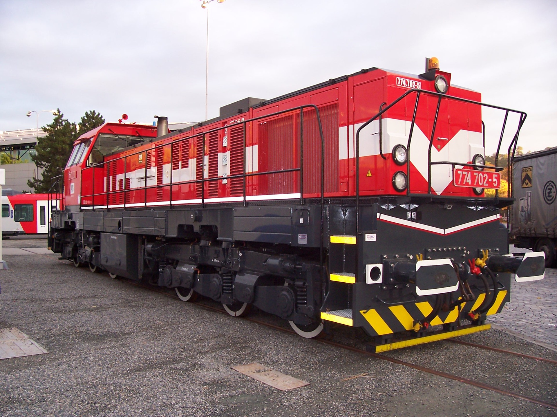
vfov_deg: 41.8
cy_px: 208
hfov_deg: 54.0
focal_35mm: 34
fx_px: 547
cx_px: 278
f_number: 2.7
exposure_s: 1/90
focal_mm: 5.6
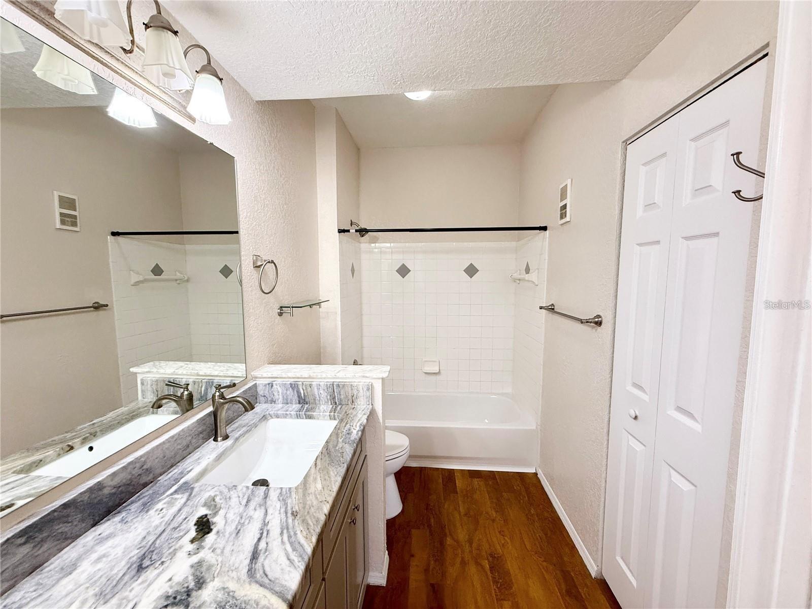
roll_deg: -0.1
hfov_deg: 102.1
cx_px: 406
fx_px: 328
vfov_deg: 85.7
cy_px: 304
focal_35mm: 14
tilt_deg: -4.7
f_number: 2.2
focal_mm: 2.22
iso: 160
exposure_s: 1/60
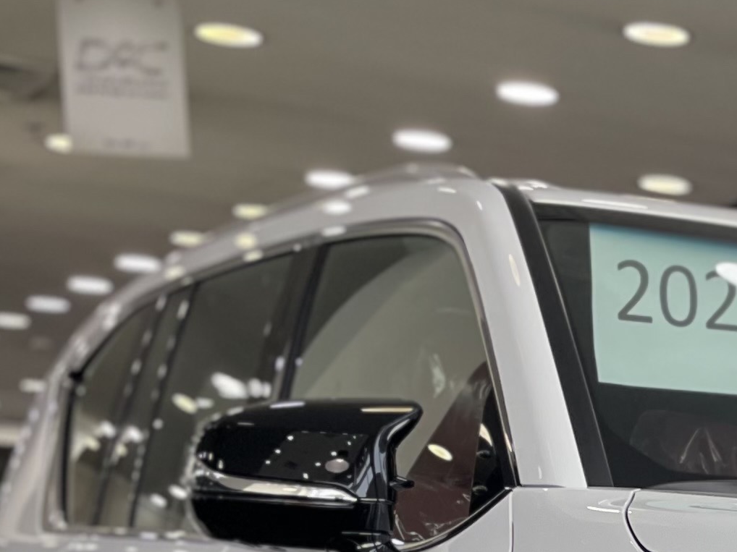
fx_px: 2192
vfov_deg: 12.9
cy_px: 1018
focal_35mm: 103
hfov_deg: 16.7
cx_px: 1204
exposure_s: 1/278
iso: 40
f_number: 1.6
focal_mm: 4.2
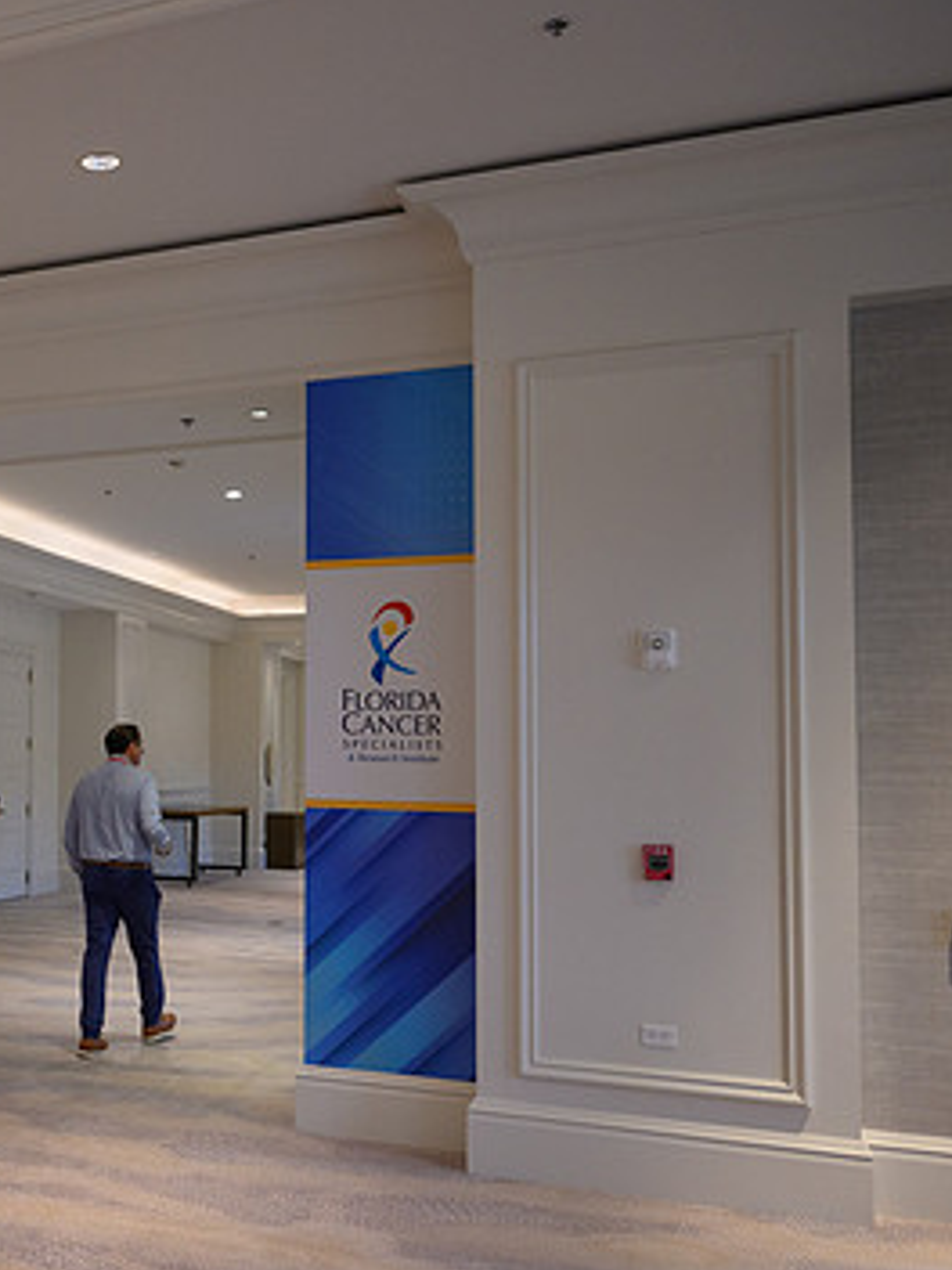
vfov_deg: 48.9
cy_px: 680
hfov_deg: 34.2
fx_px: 1393
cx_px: -14
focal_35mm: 38
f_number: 2.8
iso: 1000
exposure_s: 1/200
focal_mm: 24
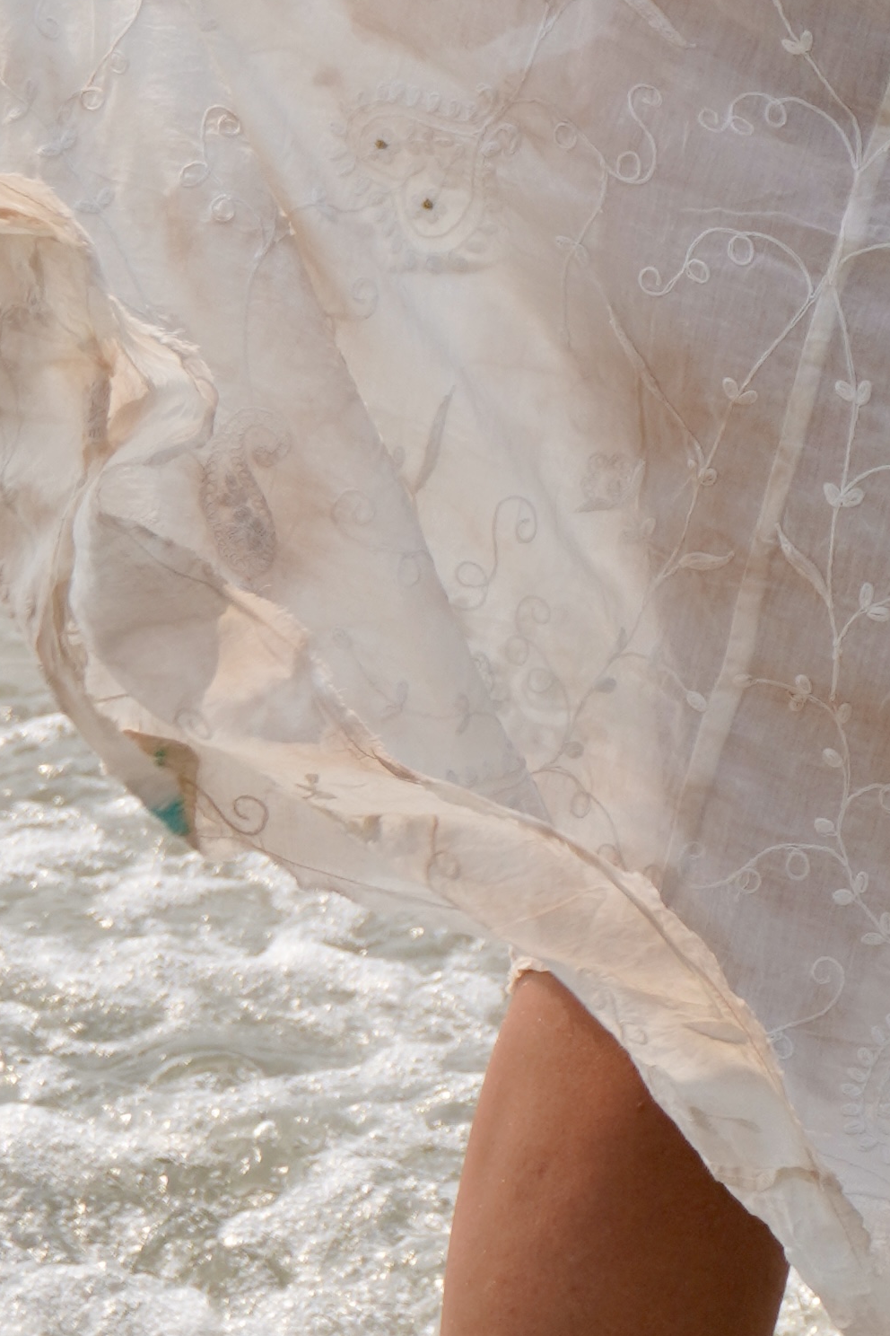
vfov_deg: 8.3
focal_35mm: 248
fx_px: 9197
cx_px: 1058
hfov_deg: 5.5
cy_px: 141
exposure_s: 1/800
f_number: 5.6
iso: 100
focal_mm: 41
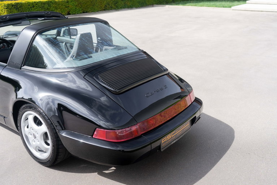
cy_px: 92
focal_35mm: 37
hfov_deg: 51.9
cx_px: 138
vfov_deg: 36.0
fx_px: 285
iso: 50
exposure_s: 1/125
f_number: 4
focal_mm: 37
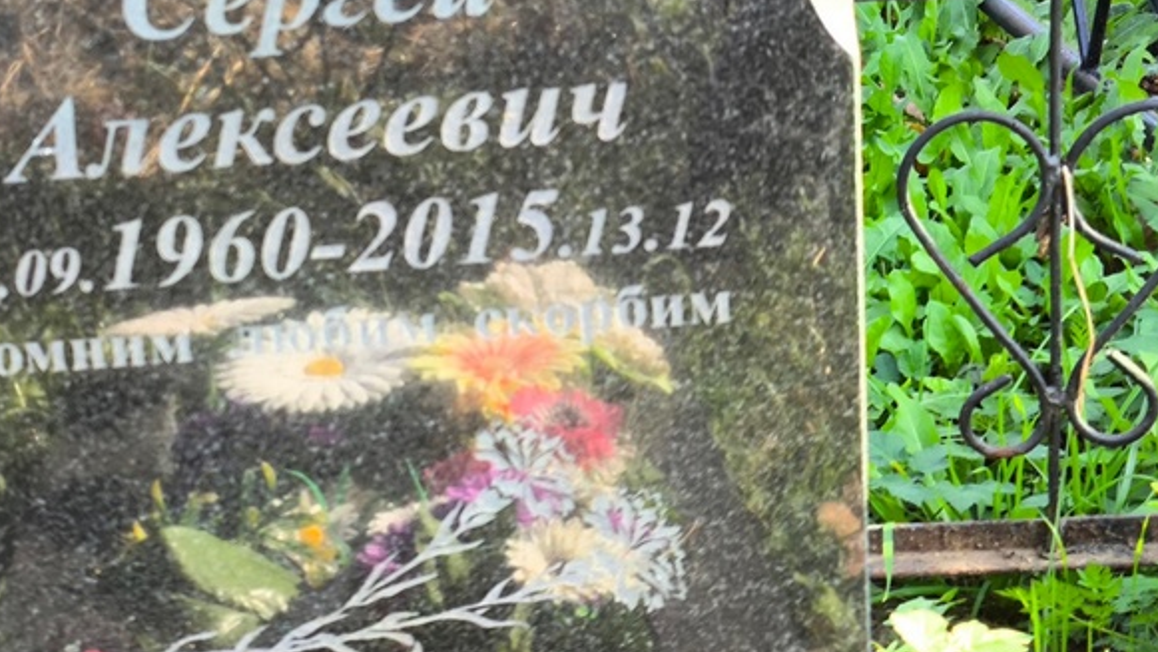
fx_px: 2303
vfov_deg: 16.0
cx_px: 388
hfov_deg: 28.0
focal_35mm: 75
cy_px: 175
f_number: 1.7
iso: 50
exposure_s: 1/120
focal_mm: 4.71
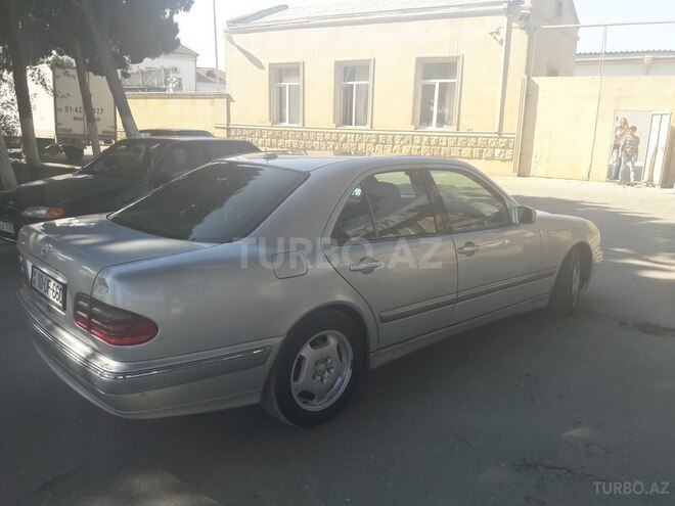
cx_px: 338
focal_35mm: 28
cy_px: 253
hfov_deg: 63.4
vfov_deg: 49.7
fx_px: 546
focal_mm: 3.7
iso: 40
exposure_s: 1/521
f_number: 1.9
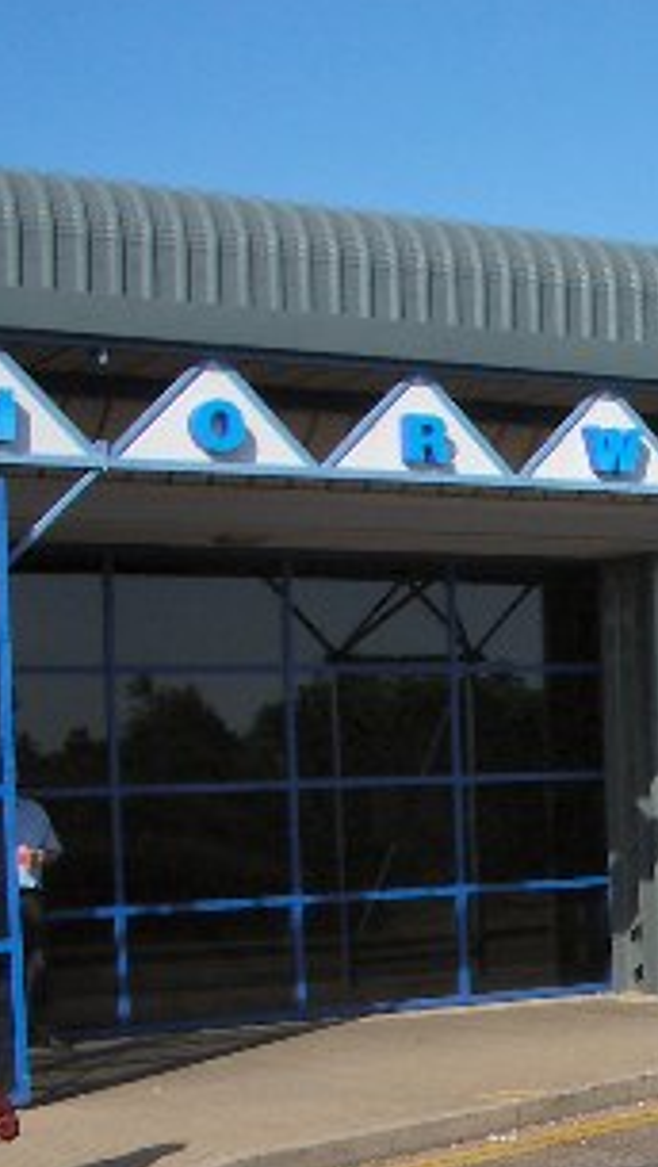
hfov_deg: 13.8
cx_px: 1094
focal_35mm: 80
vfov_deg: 26.1
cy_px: 899
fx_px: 2477
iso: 80
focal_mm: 5.8
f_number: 4.3
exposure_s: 1/500
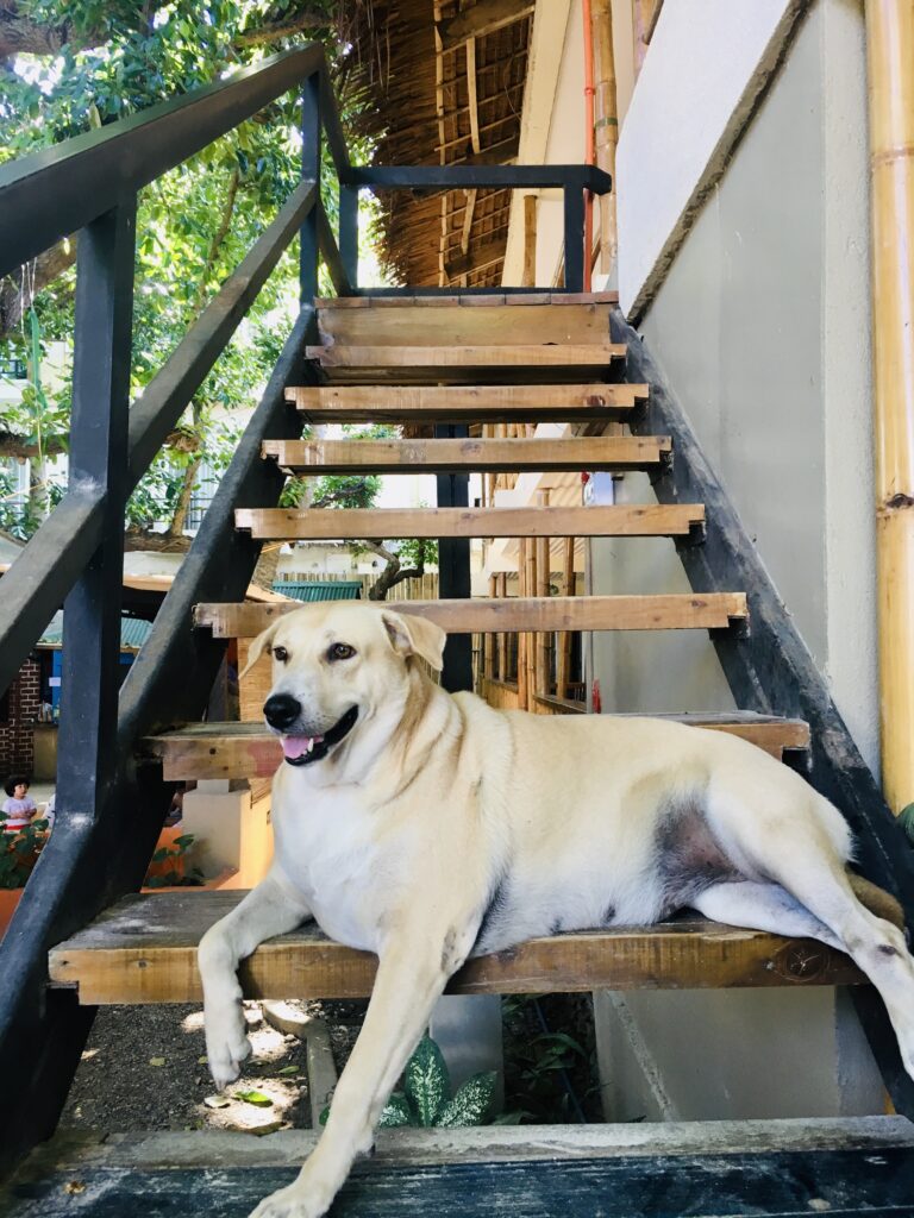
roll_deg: -1.4
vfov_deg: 61.7
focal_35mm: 29
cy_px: 609
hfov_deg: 48.2
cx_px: 457
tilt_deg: +2.8
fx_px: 1021
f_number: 2.2
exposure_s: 1/30
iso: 64
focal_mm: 4.15
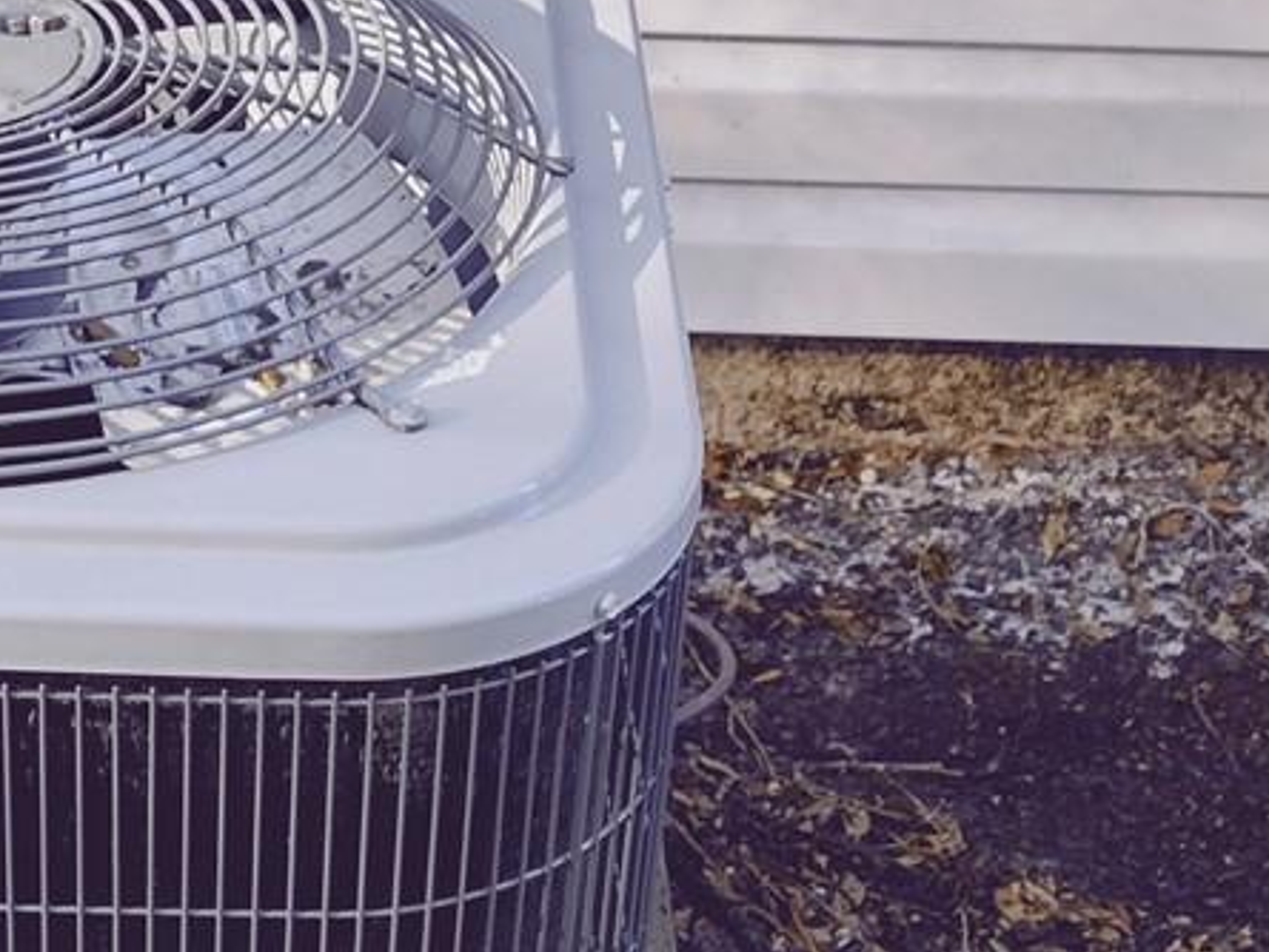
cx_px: 63
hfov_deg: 19.7
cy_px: 772
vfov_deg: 15.1
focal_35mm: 97
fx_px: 3557
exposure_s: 1/120
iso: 159
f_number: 1.7
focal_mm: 4.71
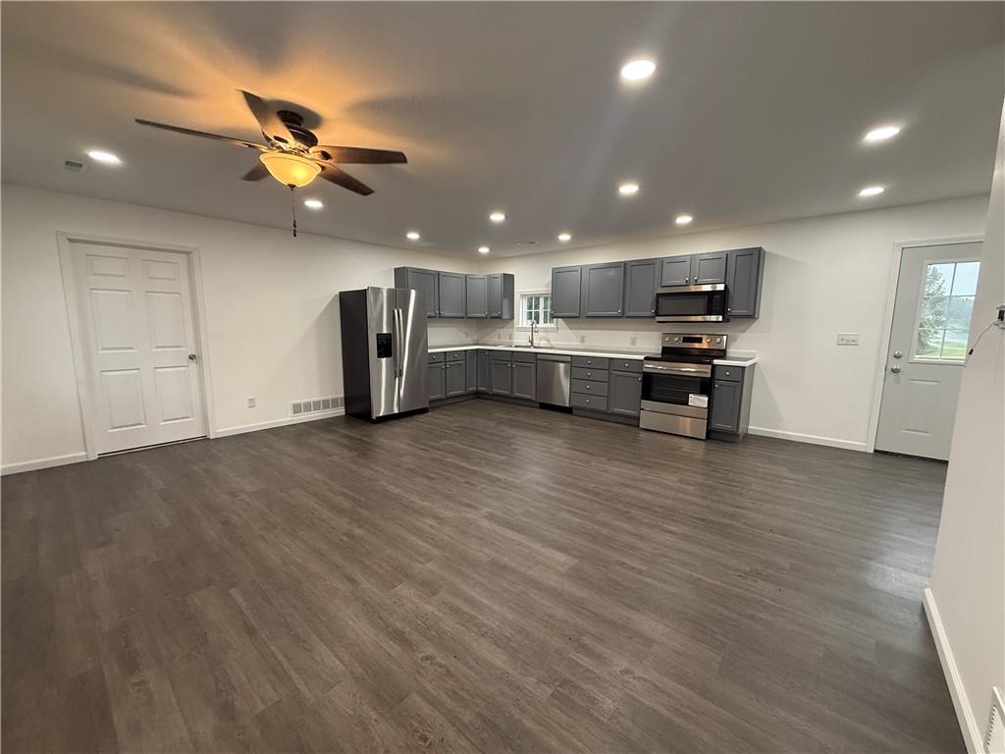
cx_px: 502
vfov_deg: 85.7
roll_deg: -0.3
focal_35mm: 14
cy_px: 377
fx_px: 406
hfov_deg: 102.1
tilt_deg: -7.1
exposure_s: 1/120
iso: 400
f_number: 2.2
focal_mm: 2.22
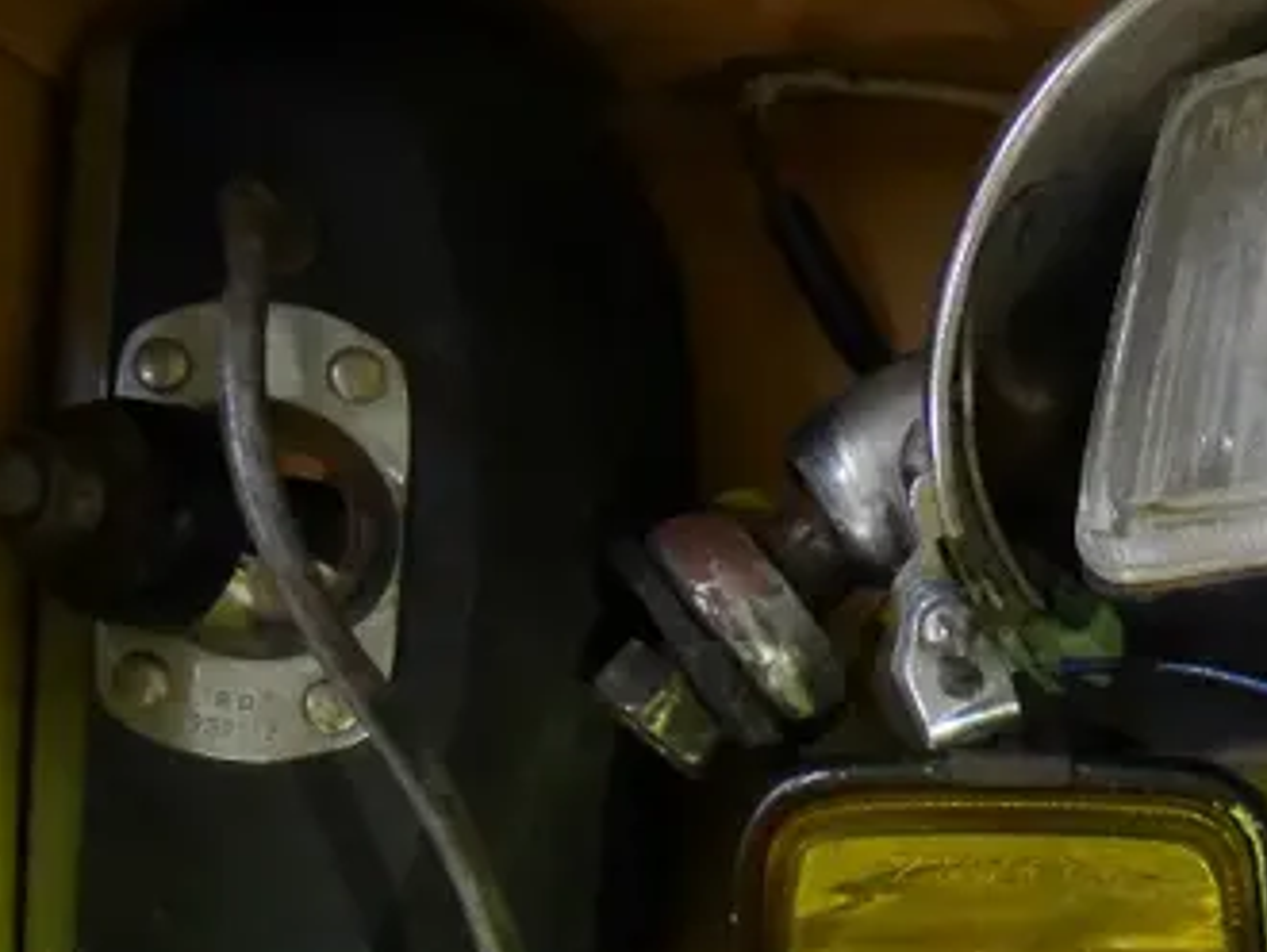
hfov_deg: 18.9
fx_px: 3406
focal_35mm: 93
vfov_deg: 15.2
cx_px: 1812
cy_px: 1226
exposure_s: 1/15
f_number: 4
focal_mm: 15
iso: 3200
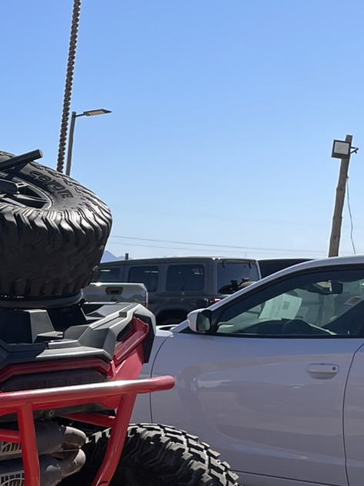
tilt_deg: -6.9
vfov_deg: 22.8
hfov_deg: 16.2
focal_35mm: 84
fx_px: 1179
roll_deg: -0.9
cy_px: 419
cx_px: -171
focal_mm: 4.2
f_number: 1.6
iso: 32
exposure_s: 1/4000
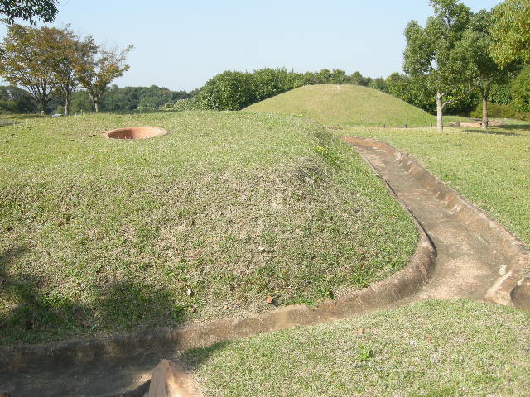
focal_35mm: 35
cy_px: 198
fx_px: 536
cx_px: 265
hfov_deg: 52.6
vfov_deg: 40.7
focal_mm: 7.5
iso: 64
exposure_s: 1/196
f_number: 4.8
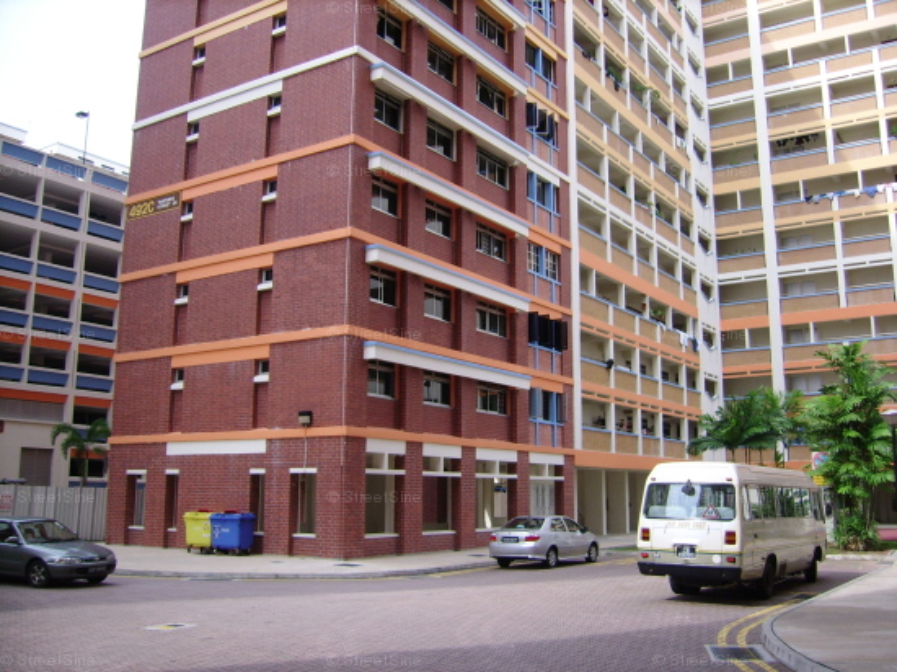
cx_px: 448
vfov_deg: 40.7
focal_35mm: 35
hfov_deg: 52.6
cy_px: 336
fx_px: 907
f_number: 2.8
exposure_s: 1/500
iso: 50
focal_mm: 5.95
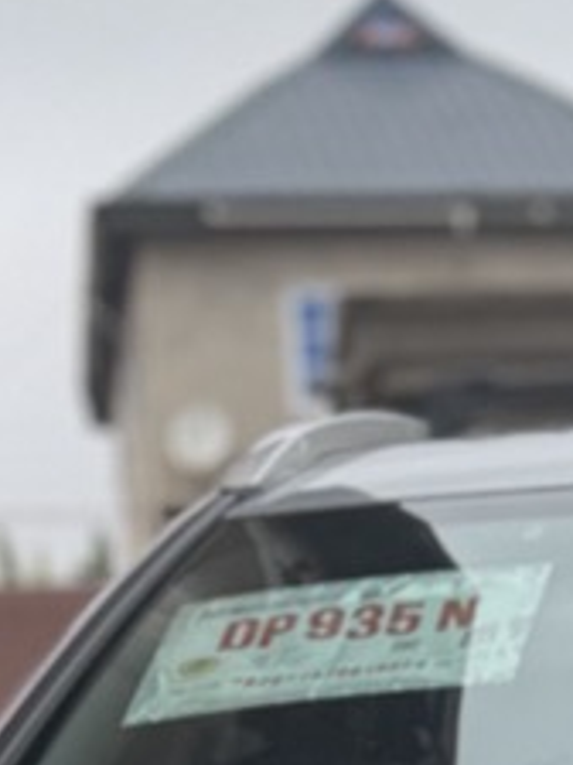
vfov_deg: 10.2
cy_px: 1416
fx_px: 4039
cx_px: 924
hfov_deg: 7.9
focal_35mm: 183
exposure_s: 1/1361
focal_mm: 6.76
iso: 80
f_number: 1.78
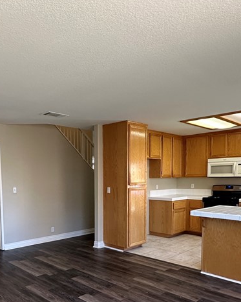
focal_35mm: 30
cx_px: 86
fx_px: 267
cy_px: 200
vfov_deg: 57.6
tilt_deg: -5.3
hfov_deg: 47.9
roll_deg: -0.2
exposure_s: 1/120
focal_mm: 2.22
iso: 250
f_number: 2.2
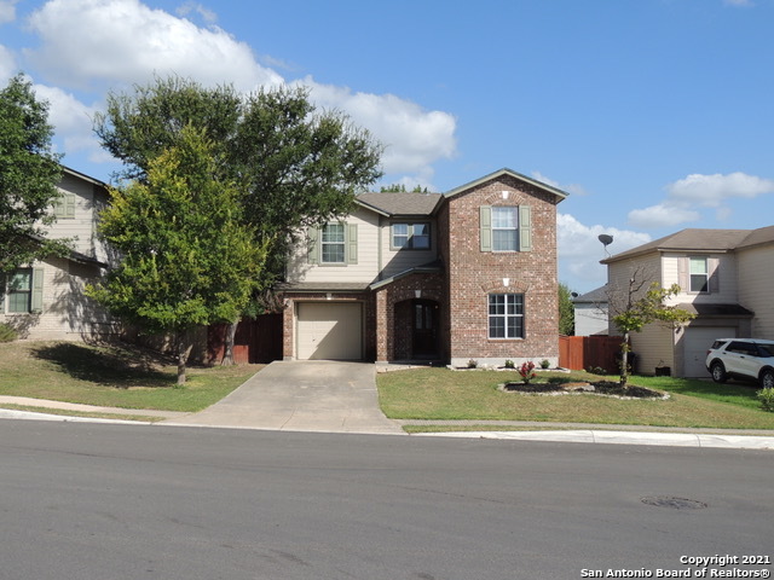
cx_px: 387
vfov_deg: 40.7
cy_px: 290
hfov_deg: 52.6
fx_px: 783
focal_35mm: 35
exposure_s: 1/1250
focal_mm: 6.2
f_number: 3.3
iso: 100
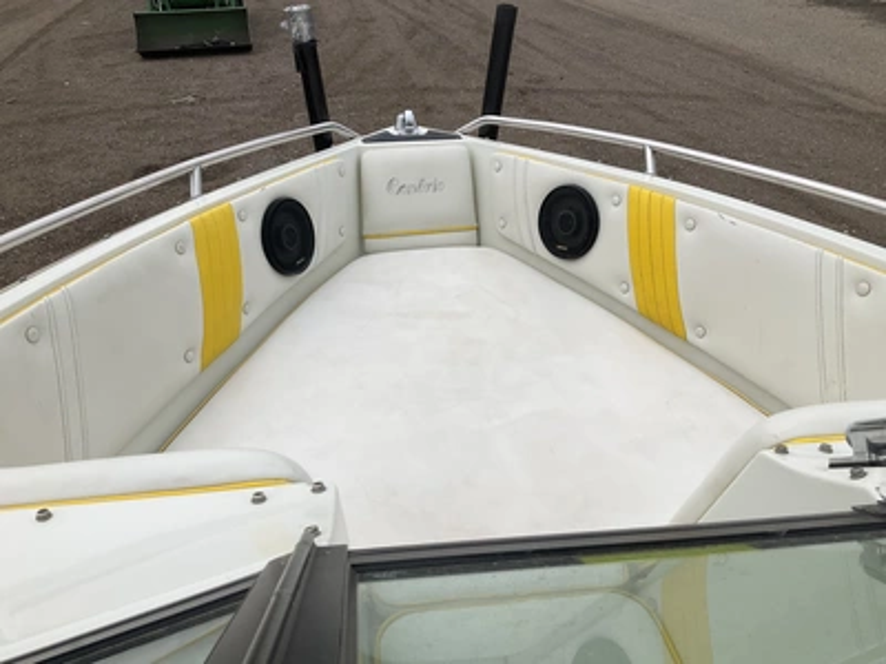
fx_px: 742
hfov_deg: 61.7
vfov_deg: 48.2
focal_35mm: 29
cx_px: 443
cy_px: 332
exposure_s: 1/2227
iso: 25
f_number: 1.8
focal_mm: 3
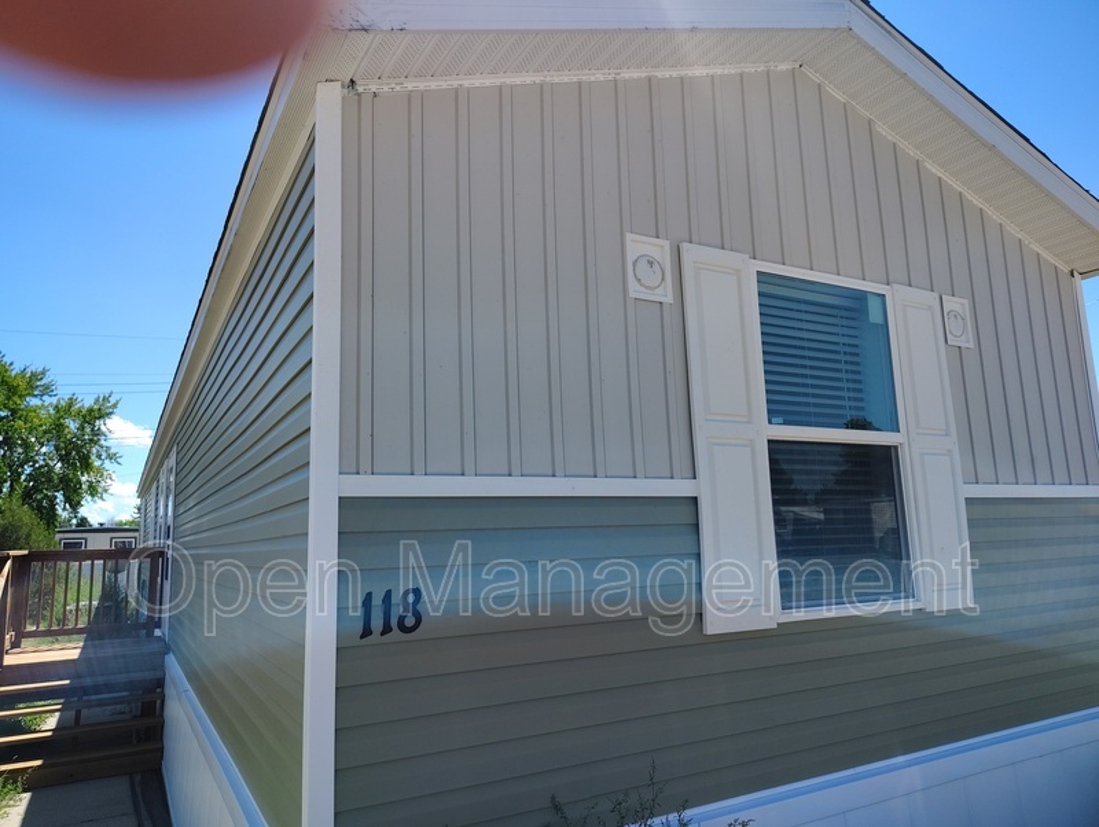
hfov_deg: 71.5
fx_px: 763
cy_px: 414
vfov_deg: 56.9
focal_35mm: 24
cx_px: 550
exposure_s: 1/784
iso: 100
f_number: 1.8
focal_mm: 5.56
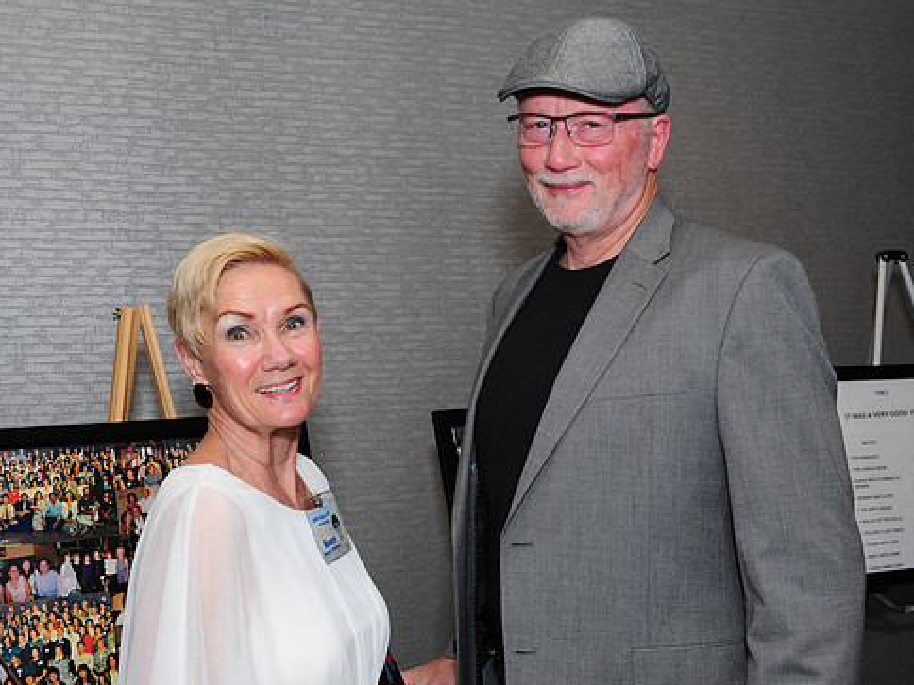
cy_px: 331
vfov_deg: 31.1
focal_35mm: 47
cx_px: 389
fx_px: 1230
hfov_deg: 40.7
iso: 500
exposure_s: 1/60
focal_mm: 27
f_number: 5
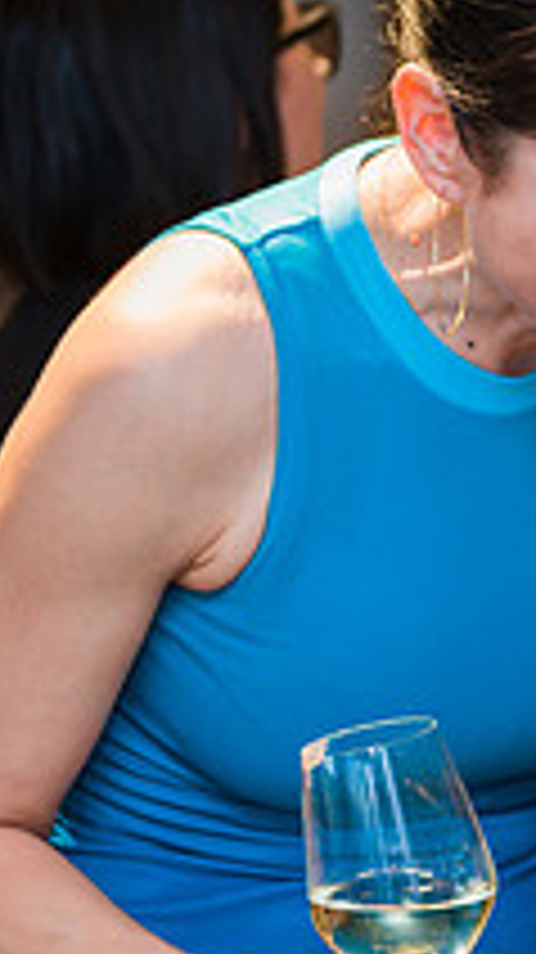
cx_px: 1022
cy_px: 441
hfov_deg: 6.6
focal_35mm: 178
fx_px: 4505
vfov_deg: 12.1
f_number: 4
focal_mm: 62
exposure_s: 1/60
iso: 640
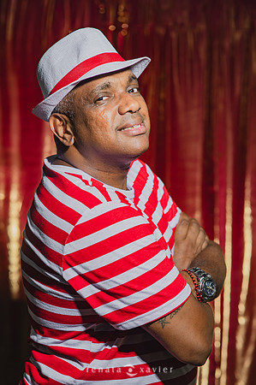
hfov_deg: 16.0
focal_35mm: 85
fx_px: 909
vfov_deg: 23.9
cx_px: 128
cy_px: 192
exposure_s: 1/200
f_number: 3.2
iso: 125
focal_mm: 85
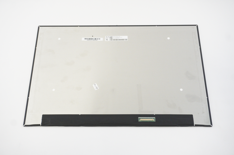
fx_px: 244
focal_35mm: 38
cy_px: 78
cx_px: 117
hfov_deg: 51.3
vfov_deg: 35.4
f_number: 5.6
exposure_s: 1/200
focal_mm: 25
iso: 4000
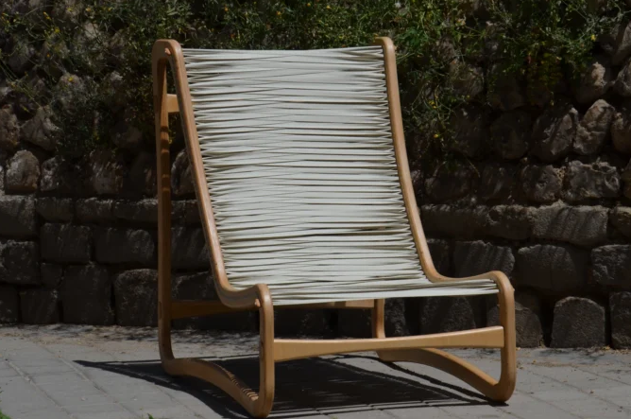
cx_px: 357
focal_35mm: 147
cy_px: 207
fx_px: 2565
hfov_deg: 14.0
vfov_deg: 9.3
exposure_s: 1/400
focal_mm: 85
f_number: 10
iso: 100
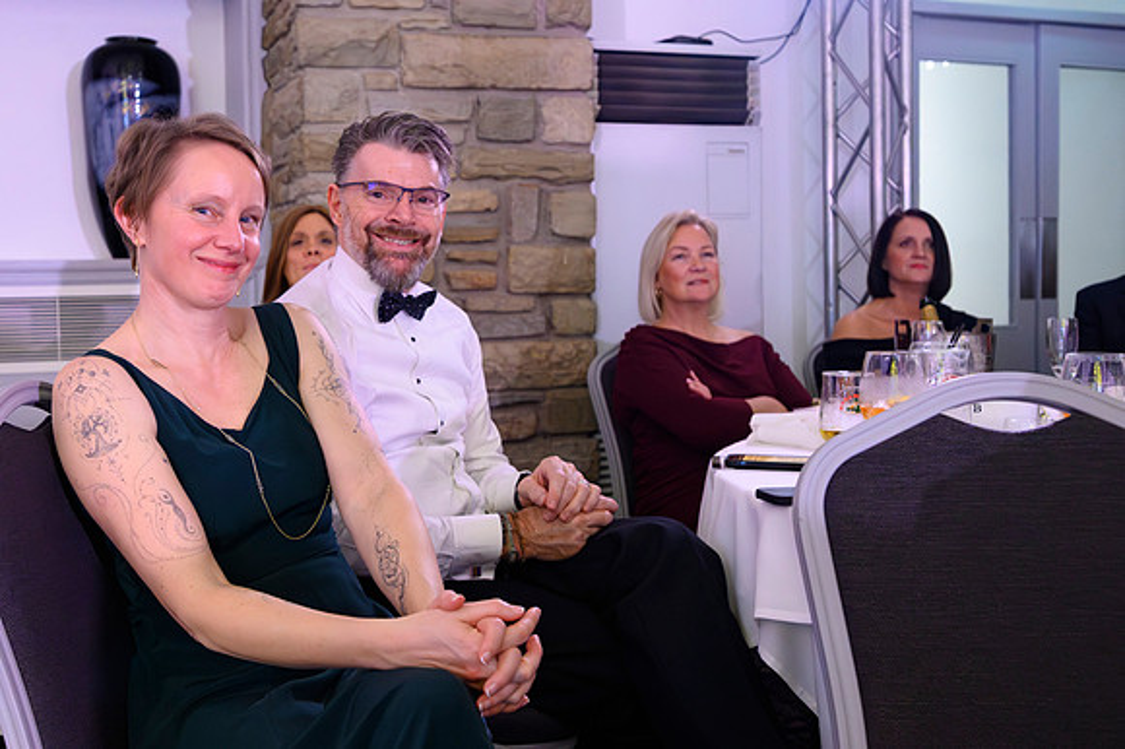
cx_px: 419
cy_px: 343
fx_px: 1153
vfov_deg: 36.0
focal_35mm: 37
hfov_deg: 51.5
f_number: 4
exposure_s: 1/125
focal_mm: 28.5
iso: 7200
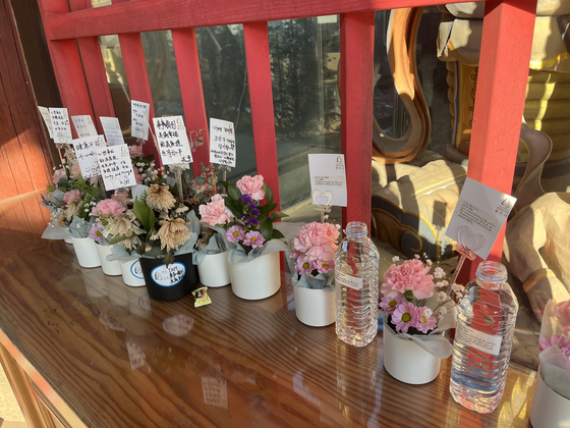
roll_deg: +4.3
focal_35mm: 26
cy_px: 214
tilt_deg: -23.1
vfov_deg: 53.1
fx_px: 428
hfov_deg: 67.3
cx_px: 285
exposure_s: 1/415
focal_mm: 5.1
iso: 50
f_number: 1.6
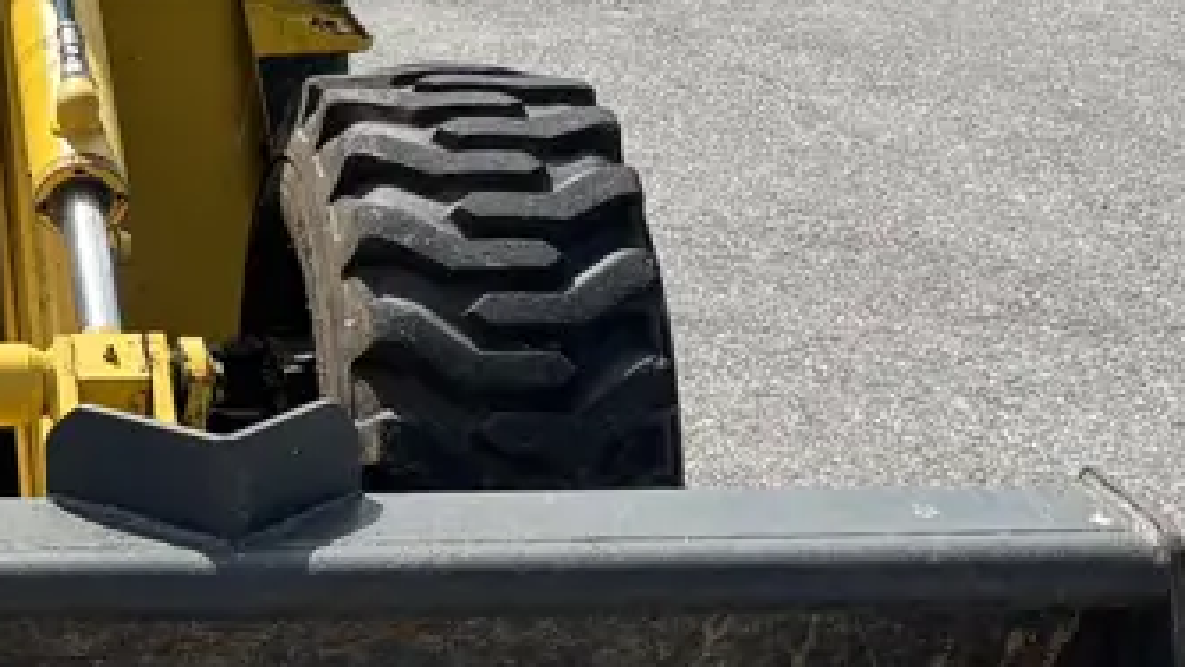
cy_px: 149
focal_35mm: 122
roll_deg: +1.4
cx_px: -323
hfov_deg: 16.7
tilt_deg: -11.8
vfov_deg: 9.9
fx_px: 3834
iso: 50
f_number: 1.6
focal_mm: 5.96
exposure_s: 1/4082
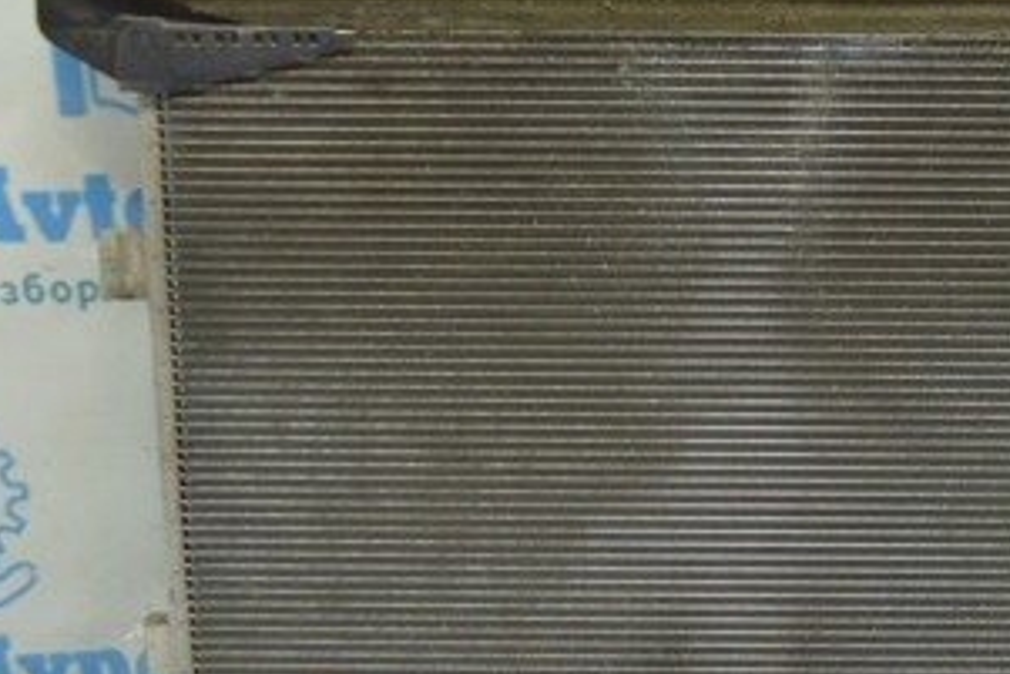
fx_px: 1965
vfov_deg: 19.5
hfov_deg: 28.1
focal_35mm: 70
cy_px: 347
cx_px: 836
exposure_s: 1/40
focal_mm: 22
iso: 400
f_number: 3.8
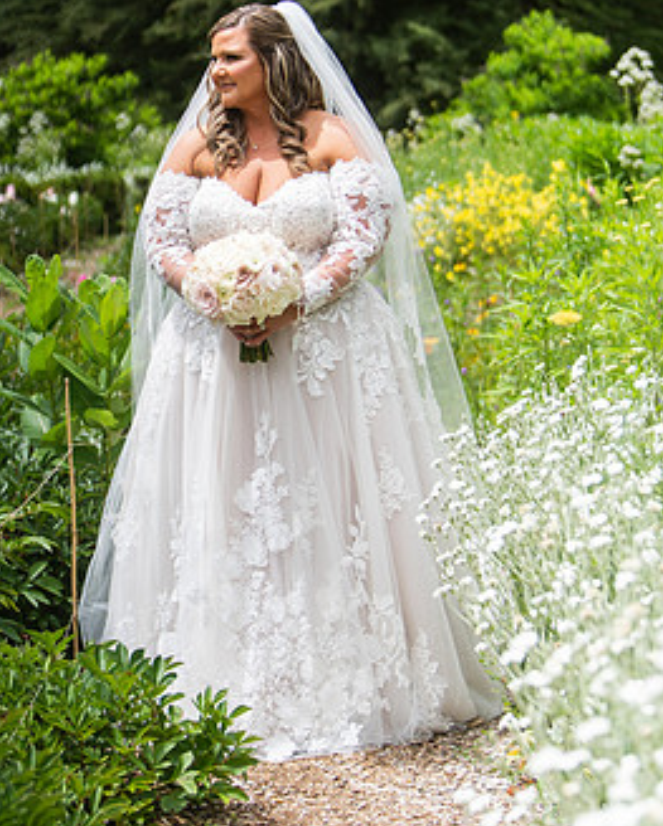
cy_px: 342
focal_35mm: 90
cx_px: 353
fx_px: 2204
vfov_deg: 21.2
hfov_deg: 17.1
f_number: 2.8
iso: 200
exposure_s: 1/5000
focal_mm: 70
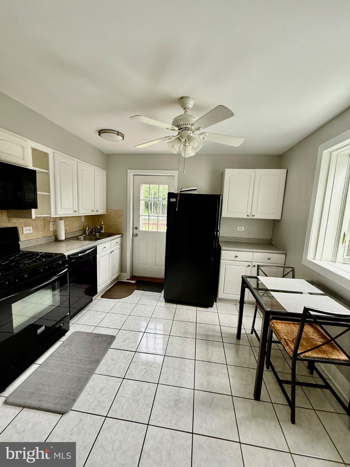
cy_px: 234
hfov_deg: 85.7
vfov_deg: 102.1
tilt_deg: -6.3
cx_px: 175
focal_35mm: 14
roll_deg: -1.8
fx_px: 189
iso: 200
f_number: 2.2
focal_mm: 2.22
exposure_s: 1/99
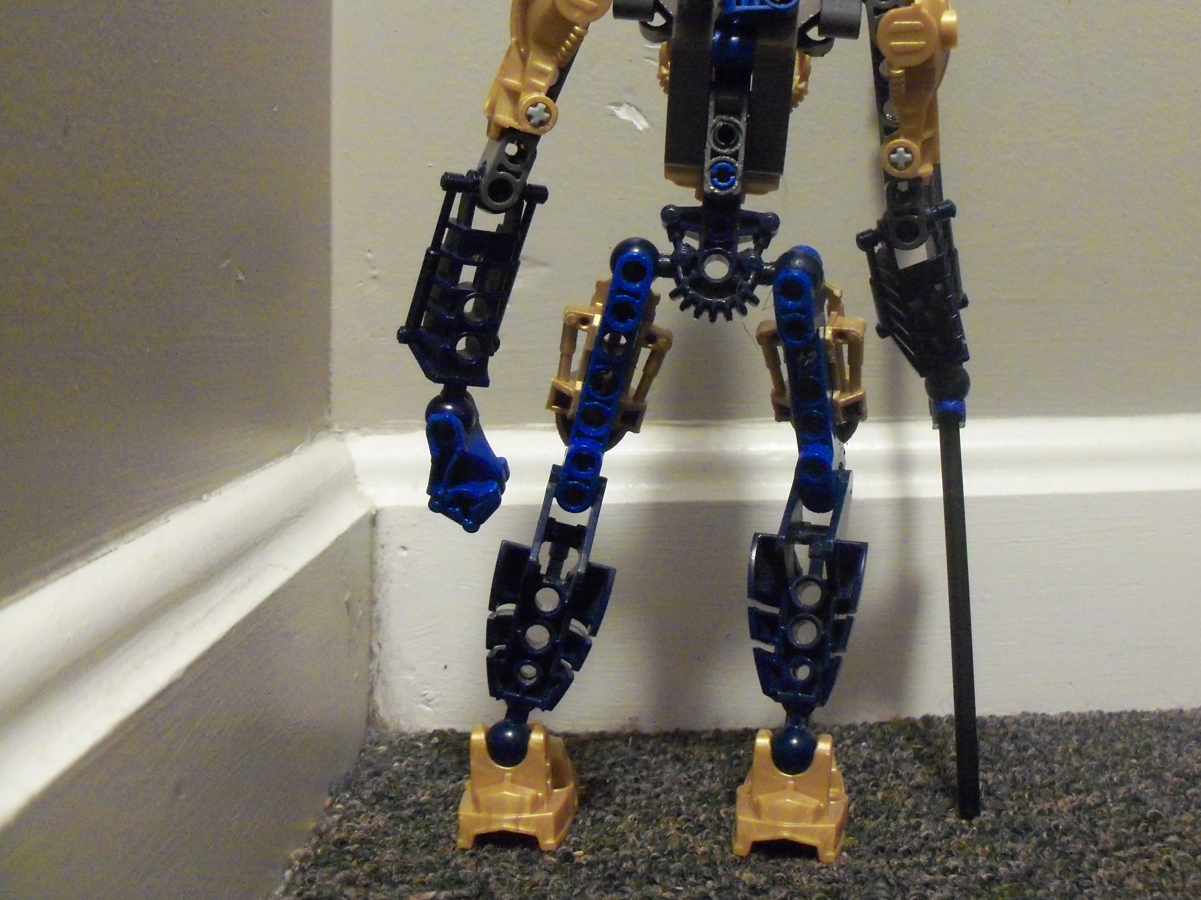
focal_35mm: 44
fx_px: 1527
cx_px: 736
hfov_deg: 42.7
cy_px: 347
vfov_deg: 32.7
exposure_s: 1/2
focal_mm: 6.3
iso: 400
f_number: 3
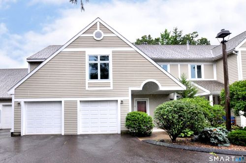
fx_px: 102
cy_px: 82
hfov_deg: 100.5
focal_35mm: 15
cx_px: 123
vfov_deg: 77.2
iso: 1000
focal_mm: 10
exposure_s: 1/320
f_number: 8
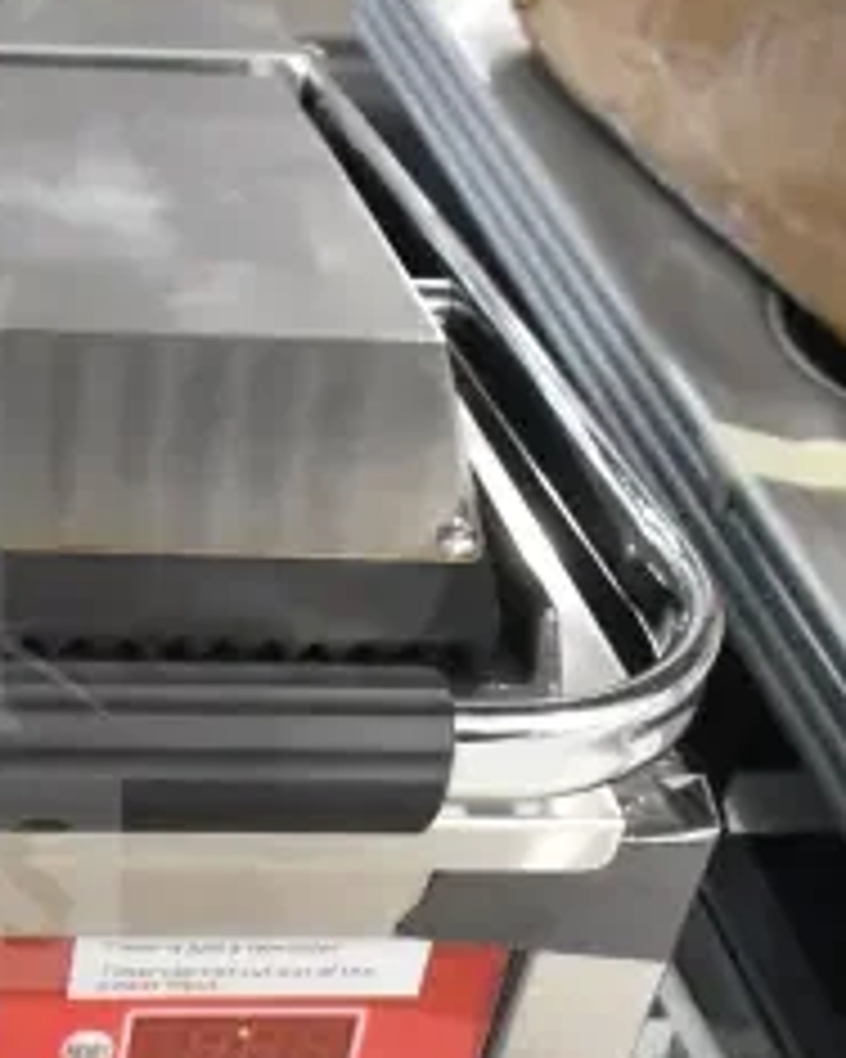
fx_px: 2285
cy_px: 633
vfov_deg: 26.0
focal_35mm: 73
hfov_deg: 18.7
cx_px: -387
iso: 6400
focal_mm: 20
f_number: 5
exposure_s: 1/100
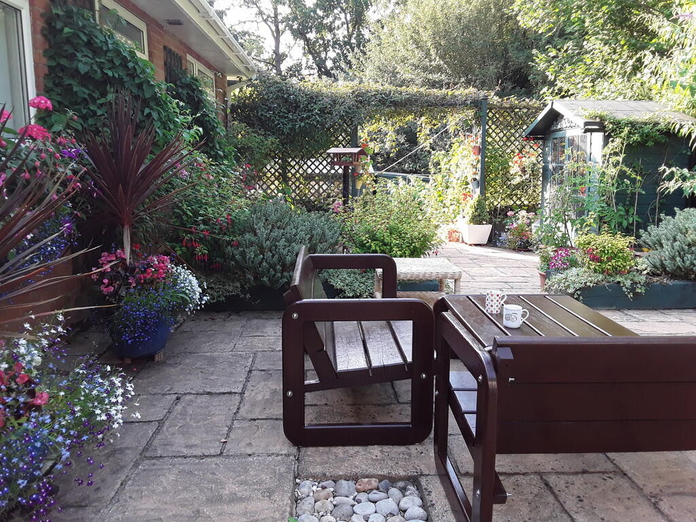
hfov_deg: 65.3
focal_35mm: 27
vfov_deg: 51.4
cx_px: 348
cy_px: 261
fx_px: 543
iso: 50
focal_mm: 2.91
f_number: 1.9
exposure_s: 1/100
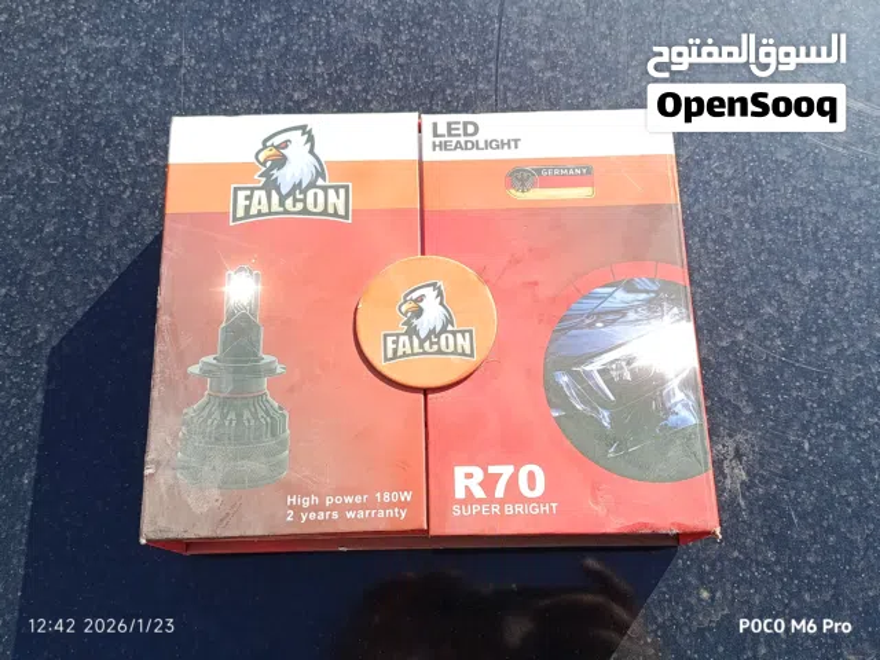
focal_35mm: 35
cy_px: 330
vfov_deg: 40.7
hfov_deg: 52.6
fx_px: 890
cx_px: 440
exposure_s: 1/243
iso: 50
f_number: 1.7
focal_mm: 4.71
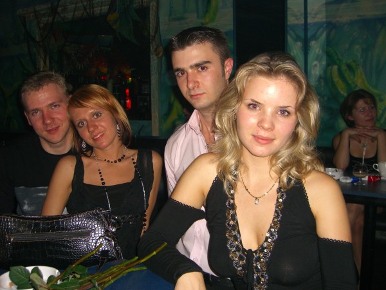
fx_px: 424
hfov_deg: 49.0
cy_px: 145
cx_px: 193
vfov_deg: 37.7
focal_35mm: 38
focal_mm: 7.9
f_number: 2.8
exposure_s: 1/60
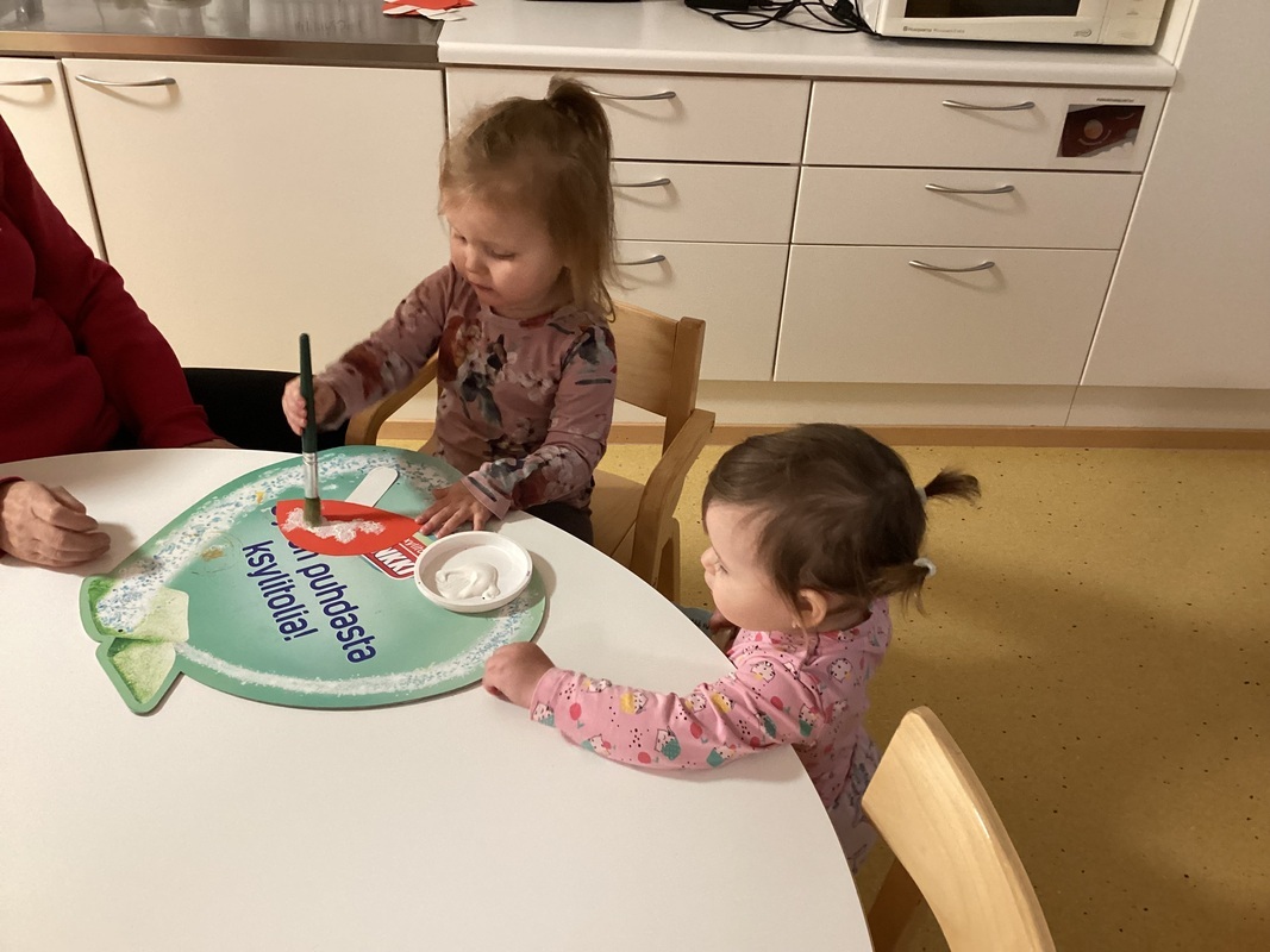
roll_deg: -2.7
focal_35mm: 31
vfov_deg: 45.4
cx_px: 635
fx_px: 1137
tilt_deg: -35.8
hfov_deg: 58.4
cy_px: 476
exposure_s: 1/30
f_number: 2.4
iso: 320
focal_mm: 3.3
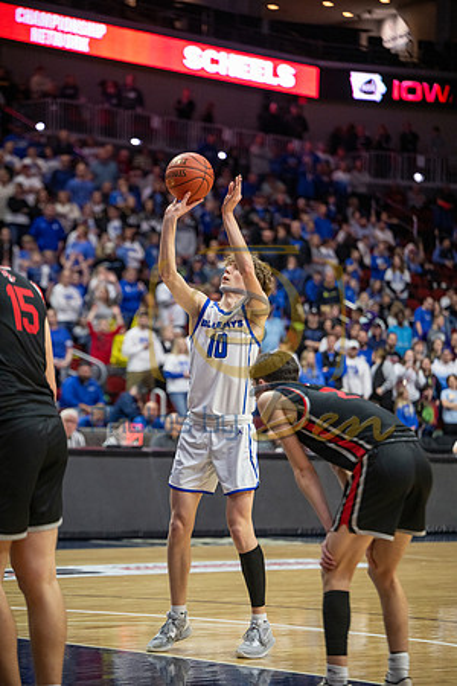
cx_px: 228
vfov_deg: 17.1
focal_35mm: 120
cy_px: 343
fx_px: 2285
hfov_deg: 11.4
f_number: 2.8
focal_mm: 120
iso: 2500
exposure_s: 1/1000
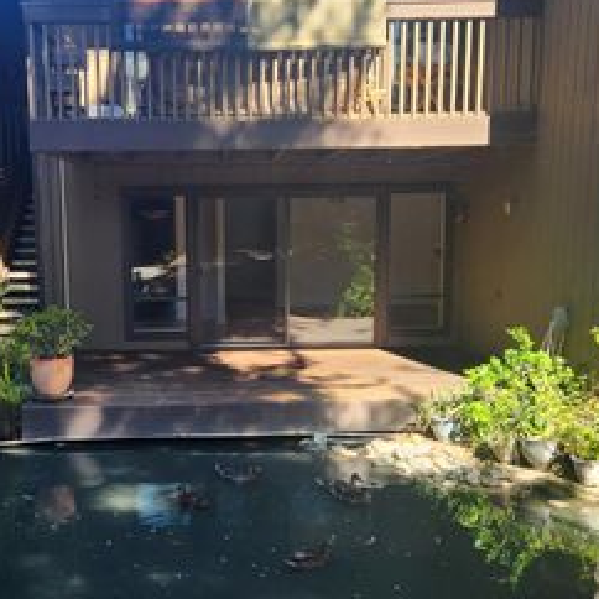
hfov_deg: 39.7
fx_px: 822
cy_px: 330
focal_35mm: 42
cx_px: 218
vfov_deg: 40.0
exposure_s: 1/180
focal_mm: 5.4
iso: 20
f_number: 1.8
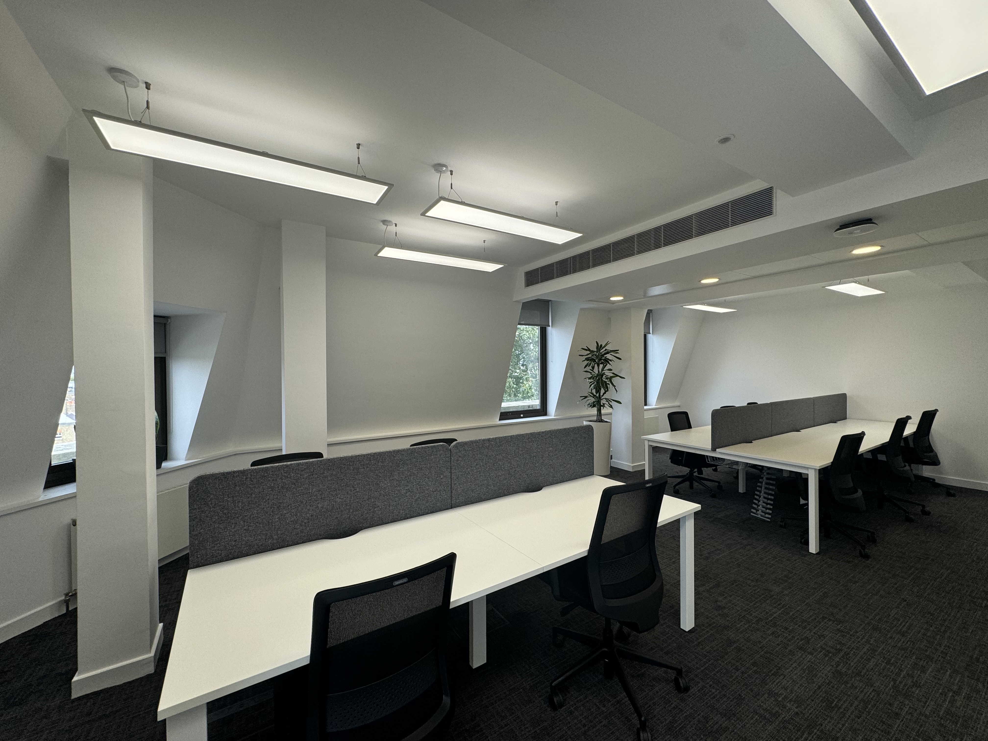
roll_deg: +0.4
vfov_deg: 85.7
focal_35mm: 14
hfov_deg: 102.1
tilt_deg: -0.1
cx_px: 494
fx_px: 400
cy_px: 370
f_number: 2.2
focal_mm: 2.22
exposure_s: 1/100
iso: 64
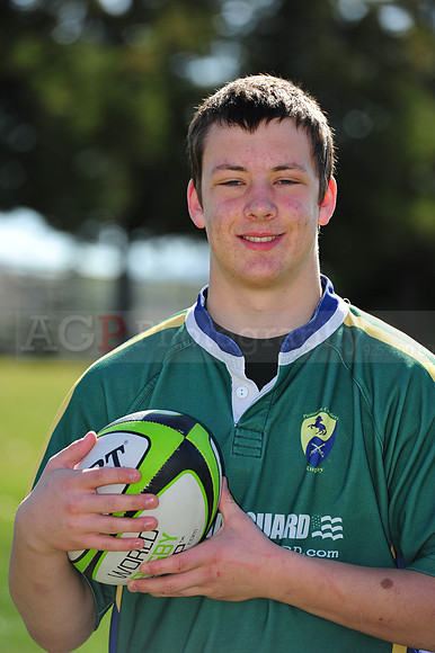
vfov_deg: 10.3
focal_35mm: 200
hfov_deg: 6.9
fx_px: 3629
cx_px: 218
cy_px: 326
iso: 200
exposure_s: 1/640
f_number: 4.5
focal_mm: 200
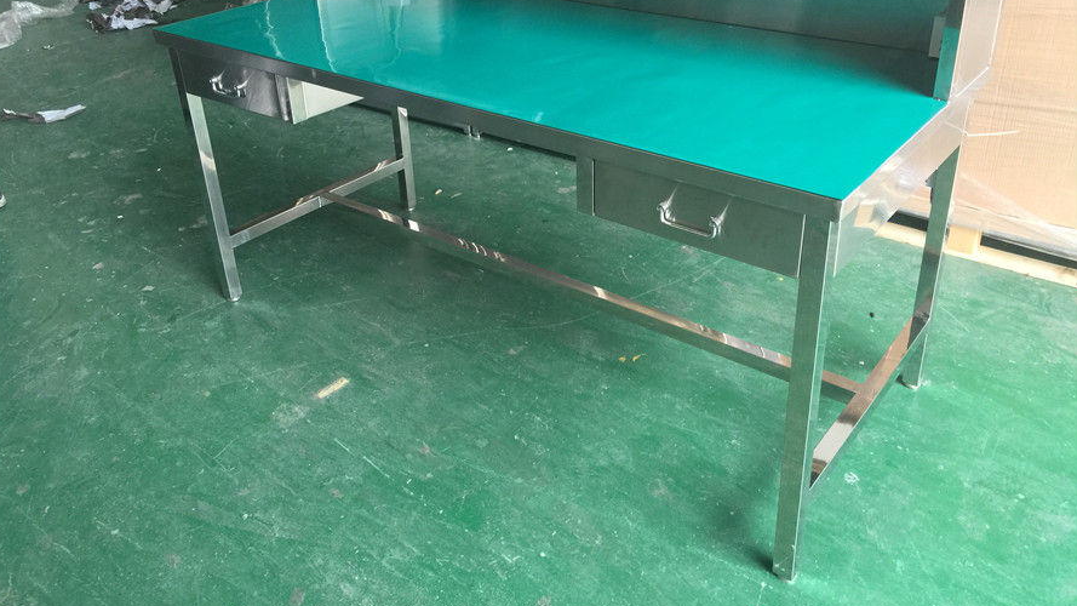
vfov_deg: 36.3
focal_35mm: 32
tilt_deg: -25.9
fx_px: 914
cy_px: 207
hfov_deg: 61.0
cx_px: 534
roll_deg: +2.3
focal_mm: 4.15
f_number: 2.2
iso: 64
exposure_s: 1/33
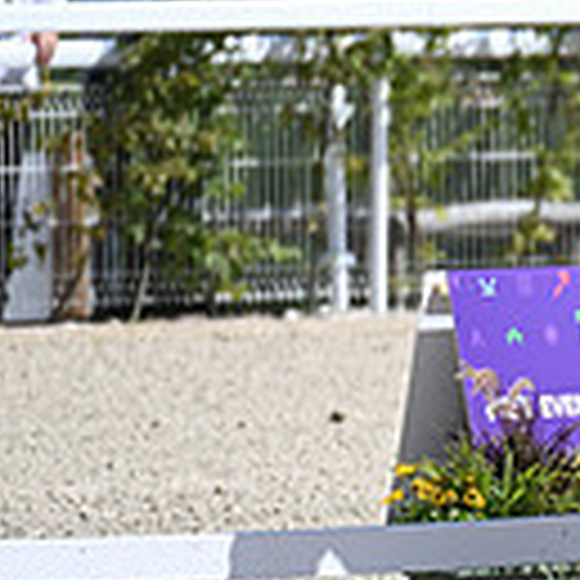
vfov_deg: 1.1
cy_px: 137
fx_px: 29003
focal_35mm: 1530
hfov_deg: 1.1
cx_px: 1052
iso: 250
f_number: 4.5
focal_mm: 400
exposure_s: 1/1600
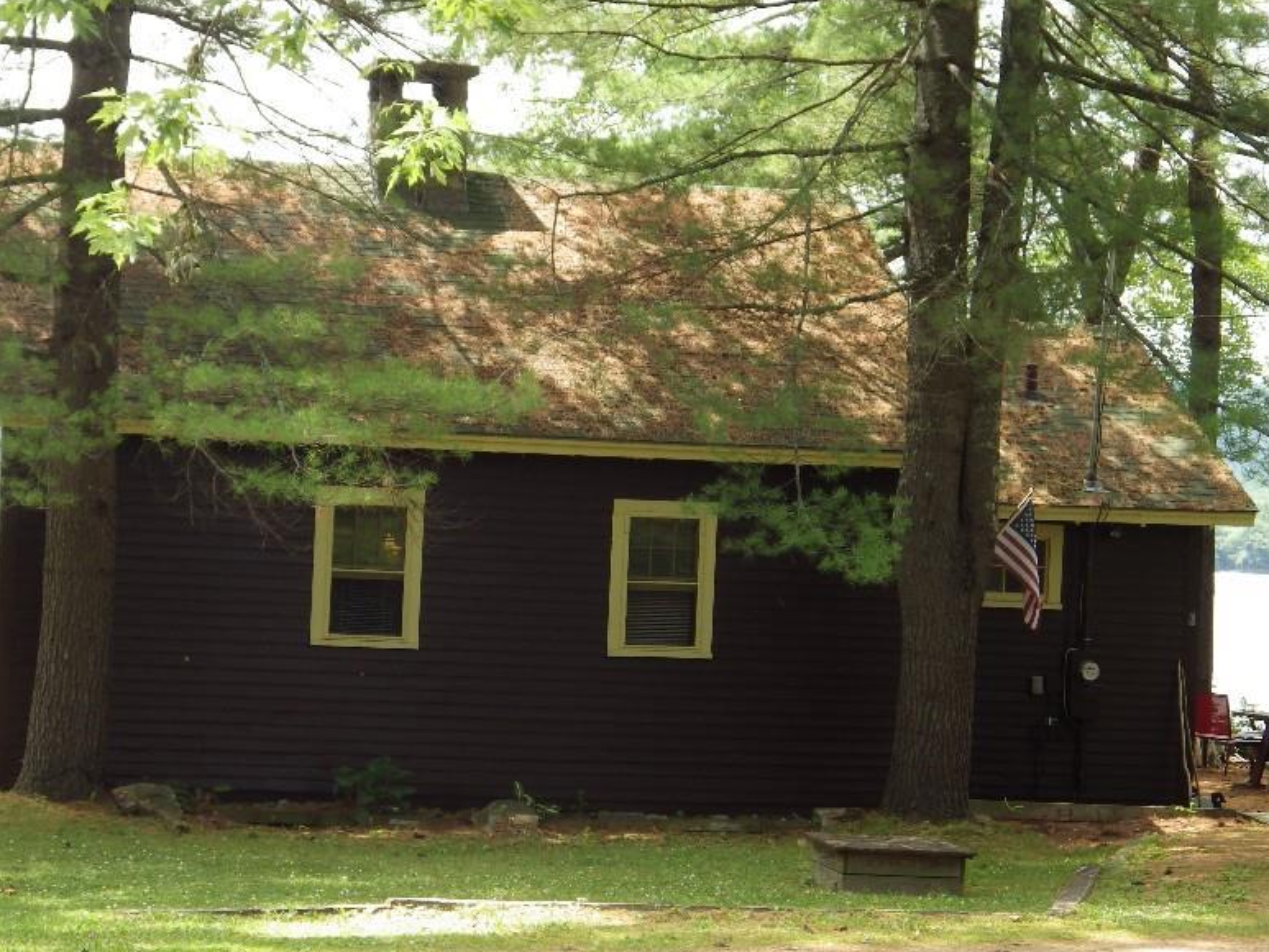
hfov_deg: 20.8
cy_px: 466
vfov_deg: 15.7
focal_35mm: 94
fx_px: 3447
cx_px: 470
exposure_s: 1/125
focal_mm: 12.8
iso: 100
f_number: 4.2
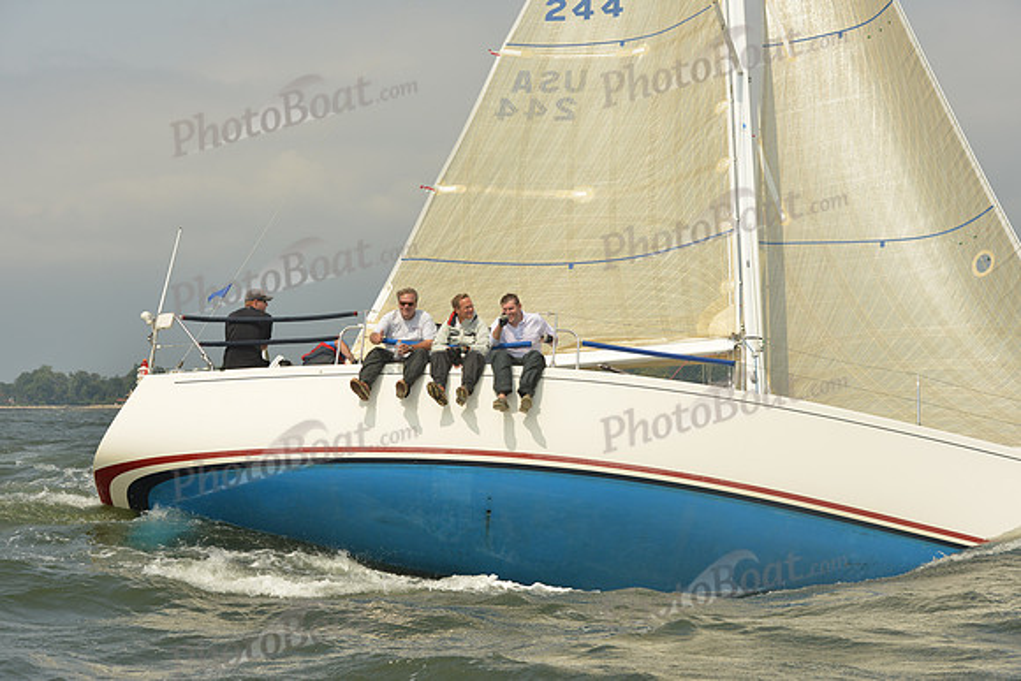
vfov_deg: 19.5
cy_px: 340
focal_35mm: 70
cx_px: 510
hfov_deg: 28.8
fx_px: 1986
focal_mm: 70
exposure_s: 1/1250
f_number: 9
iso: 320
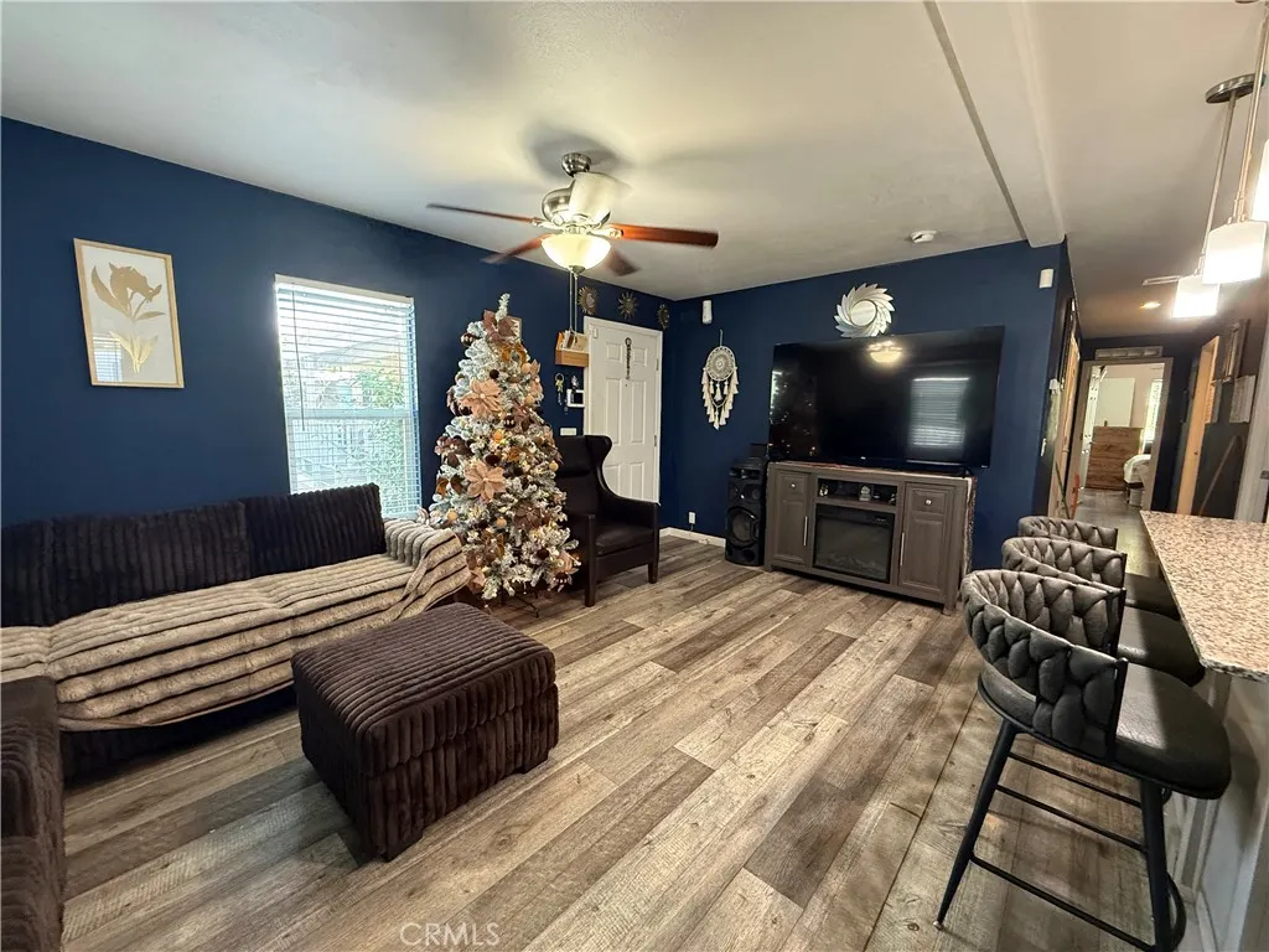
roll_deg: -0.7
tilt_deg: -6.9
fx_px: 513
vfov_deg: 85.7
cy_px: 476
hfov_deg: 102.1
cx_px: 634
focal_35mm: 14
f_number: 2.2
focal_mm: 2.22
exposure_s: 1/60
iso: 500
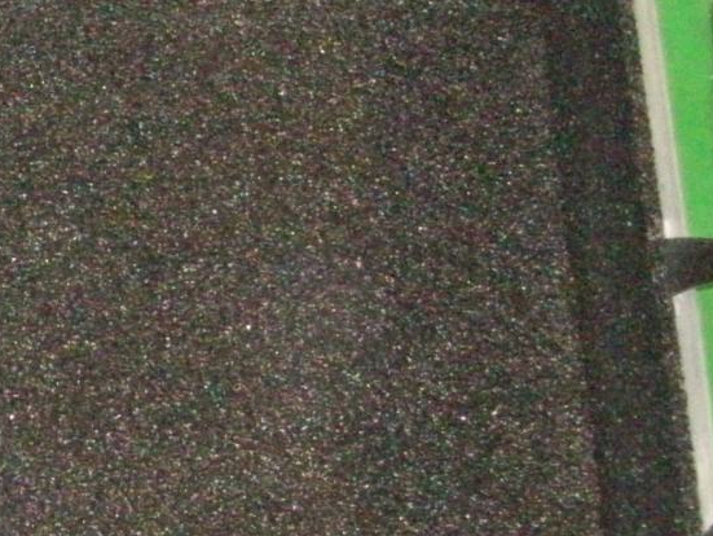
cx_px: -339
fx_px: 3215
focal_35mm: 156
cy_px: 434
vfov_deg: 9.5
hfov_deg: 12.1
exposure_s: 1/65.1
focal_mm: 7.1
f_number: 3.2
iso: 320
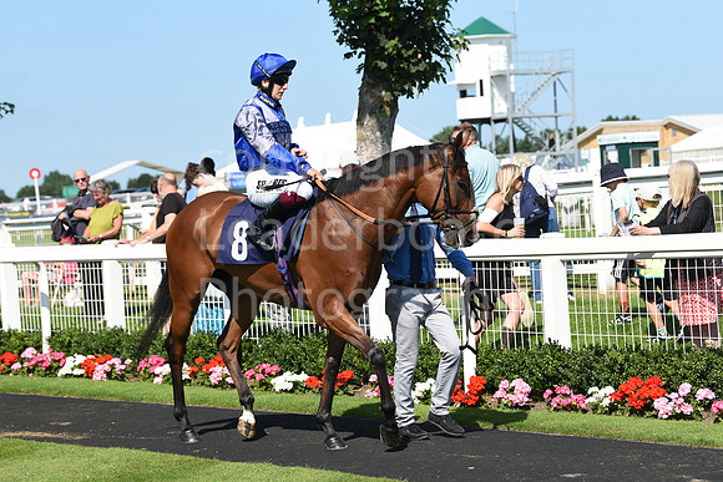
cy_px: 241
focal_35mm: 100
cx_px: 362
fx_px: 2009
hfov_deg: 20.4
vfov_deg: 13.7
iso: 400
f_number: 5.6
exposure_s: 1/2000
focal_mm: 100
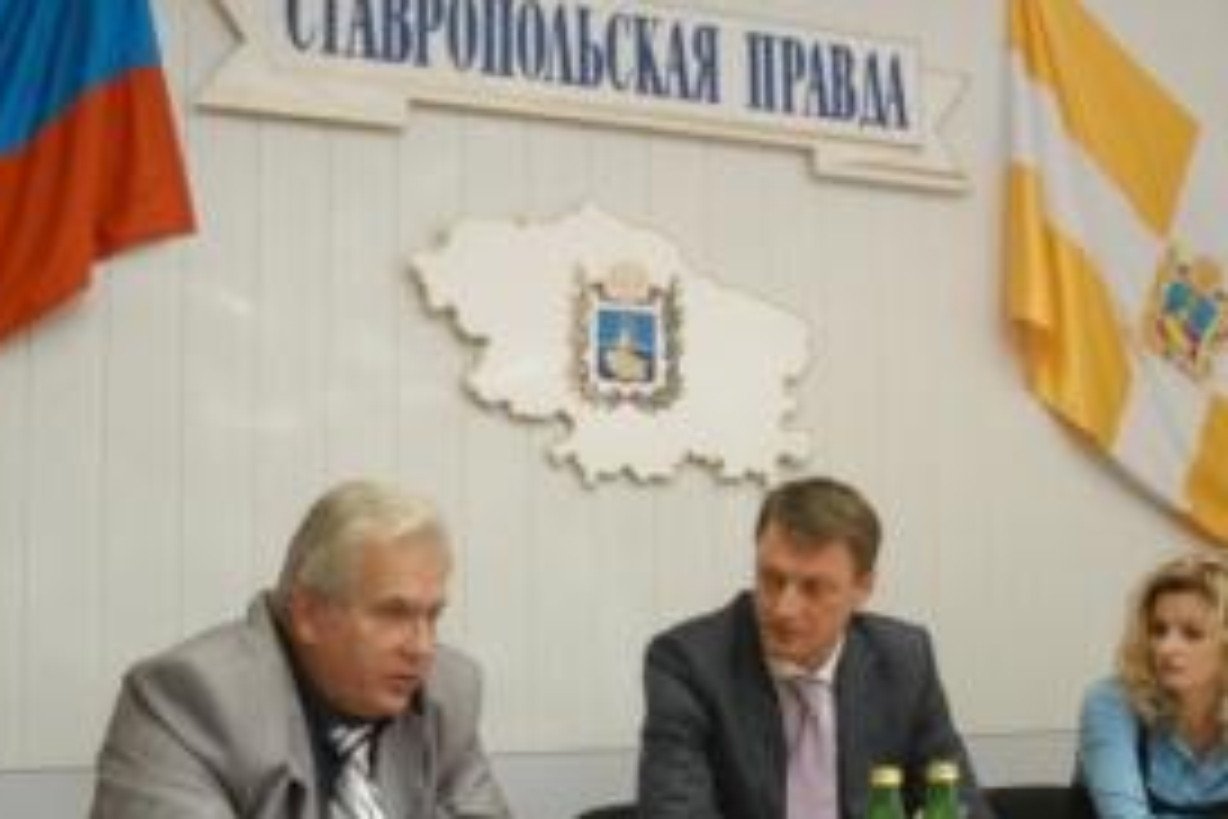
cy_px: 522
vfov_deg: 31.8
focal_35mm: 42
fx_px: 1426
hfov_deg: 46.6
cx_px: 652
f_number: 3.5
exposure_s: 1/60
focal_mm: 17
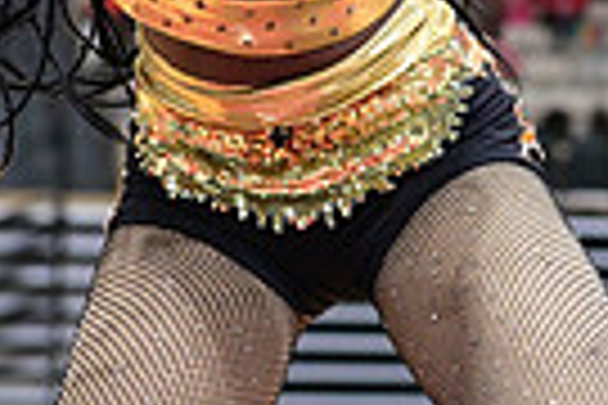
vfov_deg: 6.3
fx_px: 3631
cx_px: 513
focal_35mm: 215
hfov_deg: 9.5
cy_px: -284
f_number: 3.2
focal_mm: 50
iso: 6400
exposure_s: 1/1000
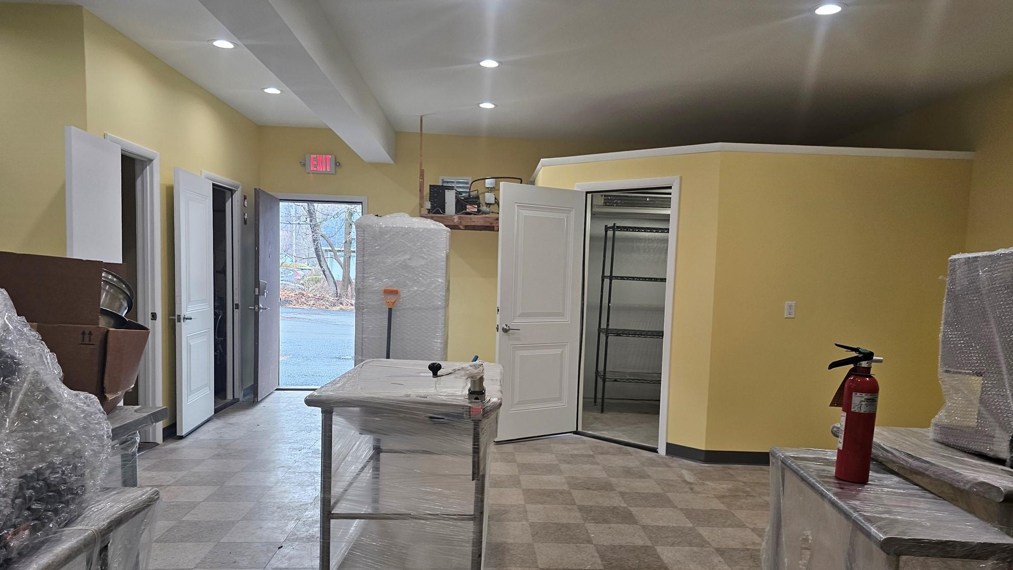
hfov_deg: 71.9
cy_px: 352
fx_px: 698
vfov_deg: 44.1
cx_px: 520
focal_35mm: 26
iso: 100
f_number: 1.7
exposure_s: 1/120
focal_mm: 6.3
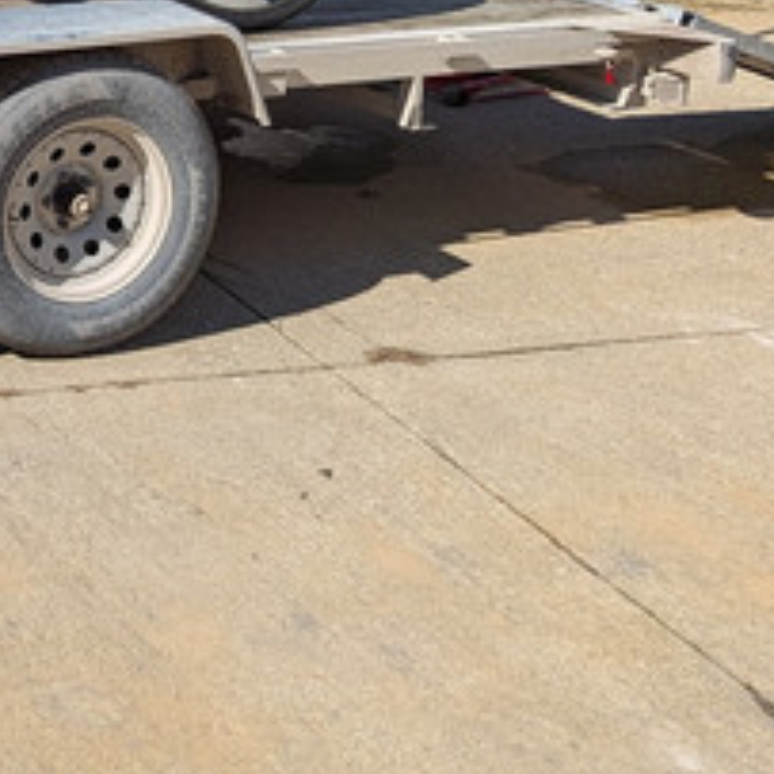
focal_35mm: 67
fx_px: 1695
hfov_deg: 21.1
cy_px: -114
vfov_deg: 23.8
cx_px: -431
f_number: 1.68
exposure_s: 1/1151
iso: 19
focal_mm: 6.9
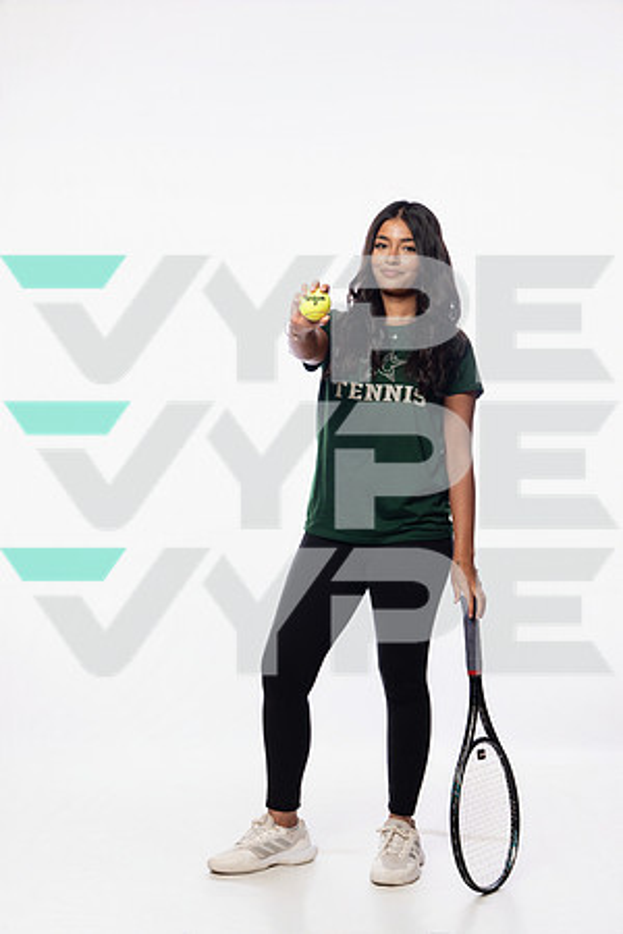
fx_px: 1428
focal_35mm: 55
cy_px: 467
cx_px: 312
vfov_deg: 36.2
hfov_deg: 24.6
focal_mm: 55
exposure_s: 1/250
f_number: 5.6
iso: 640
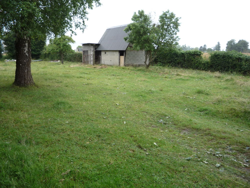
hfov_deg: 60.0
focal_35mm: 30
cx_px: 125
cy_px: 94
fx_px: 217
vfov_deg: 46.8
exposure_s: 1/125
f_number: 4
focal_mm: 5.2
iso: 100
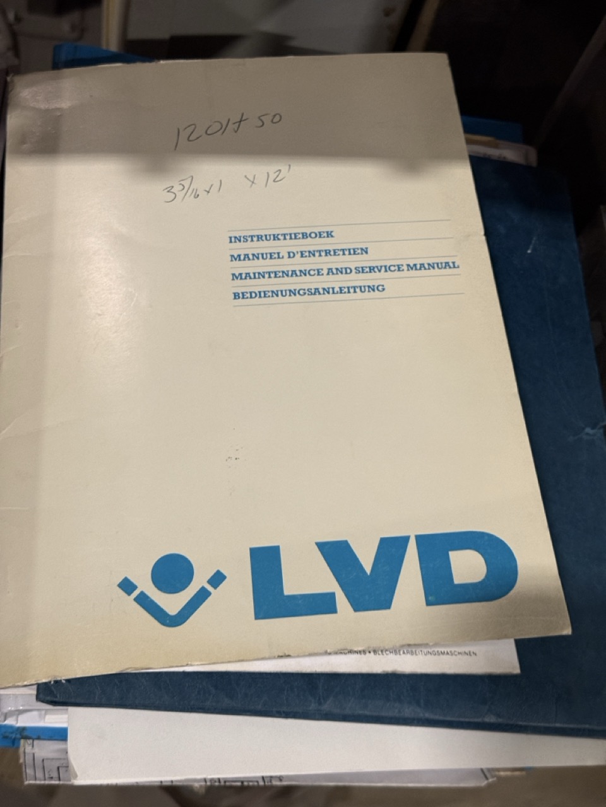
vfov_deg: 39.7
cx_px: 303
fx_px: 1120
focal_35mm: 48
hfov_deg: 30.3
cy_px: 404
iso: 250
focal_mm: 6.76
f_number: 1.78
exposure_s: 1/41
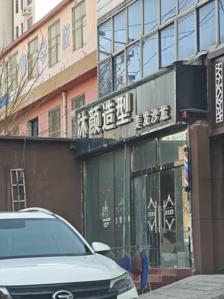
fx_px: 1035
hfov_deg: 12.3
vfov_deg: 16.4
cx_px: 112
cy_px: 150
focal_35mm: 120
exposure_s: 1/120
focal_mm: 19.4
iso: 50
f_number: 2.5
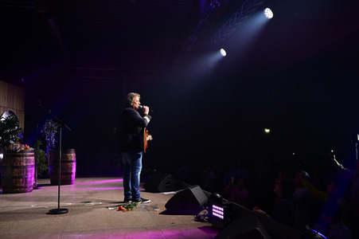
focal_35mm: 32
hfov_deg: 58.0
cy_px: 120
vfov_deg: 40.5
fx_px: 324
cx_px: 180
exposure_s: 1/400
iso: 3200
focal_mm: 32.5
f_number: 4
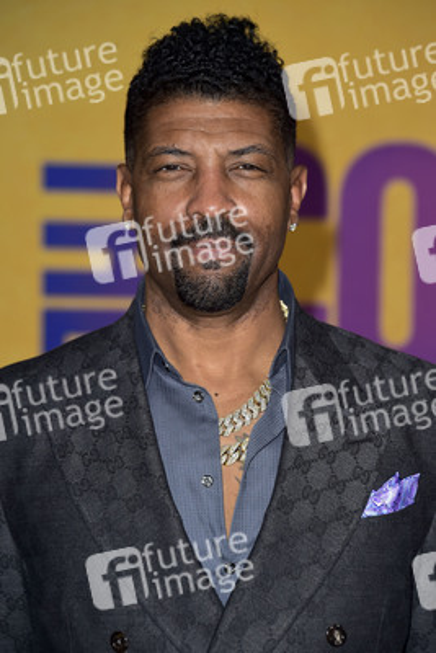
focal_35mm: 180
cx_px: 218
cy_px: 326
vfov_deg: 11.4
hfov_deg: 7.6
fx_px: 3267
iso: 320
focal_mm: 180
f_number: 6.3
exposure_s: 1/250
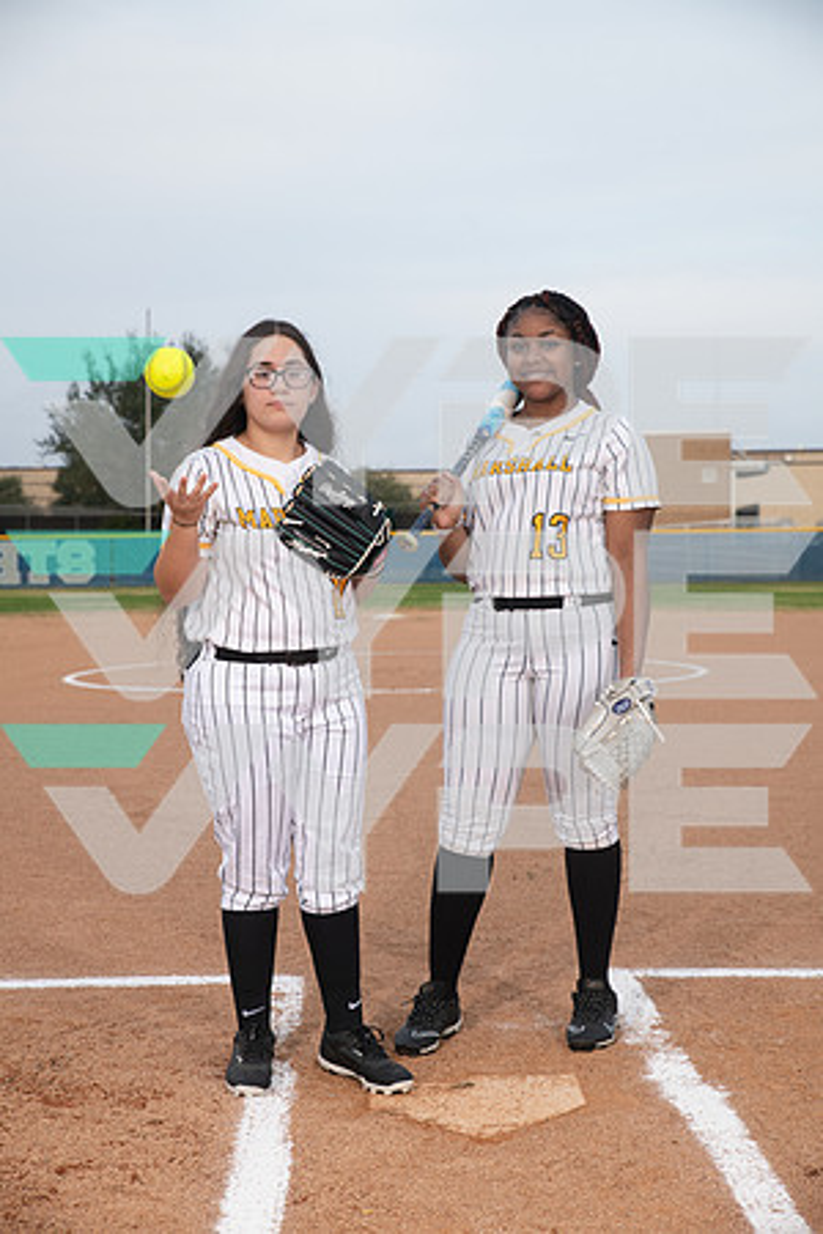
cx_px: 412
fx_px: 1989
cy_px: 617
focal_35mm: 58
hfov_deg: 23.4
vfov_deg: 34.5
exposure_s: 1/400
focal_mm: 58
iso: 200
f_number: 6.3
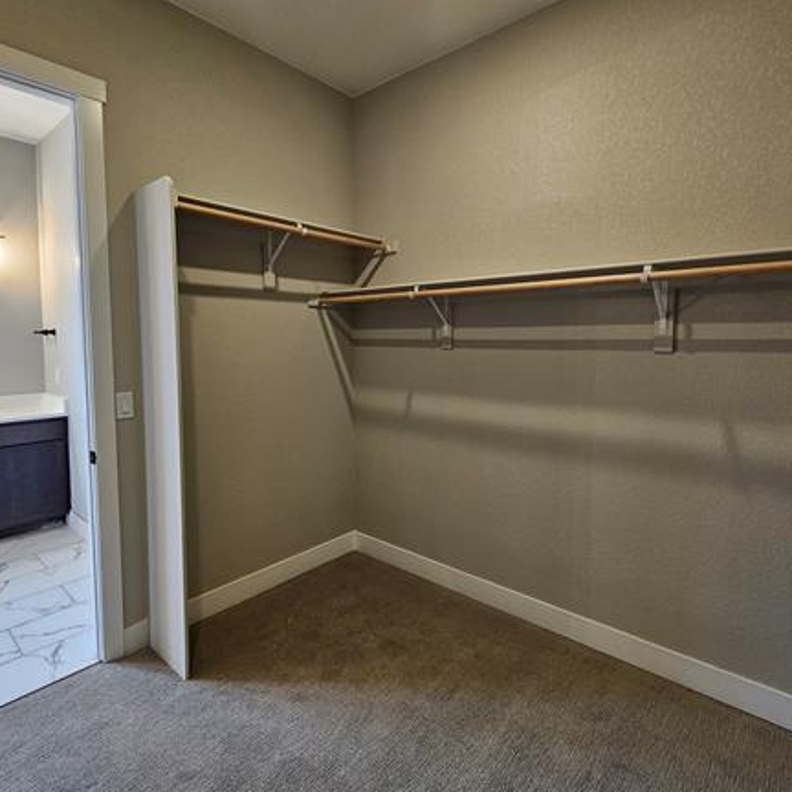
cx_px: 390
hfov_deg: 84.0
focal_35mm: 17
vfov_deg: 83.8
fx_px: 440
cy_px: 364
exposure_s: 1/60
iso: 160
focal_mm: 2.2
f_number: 2.2
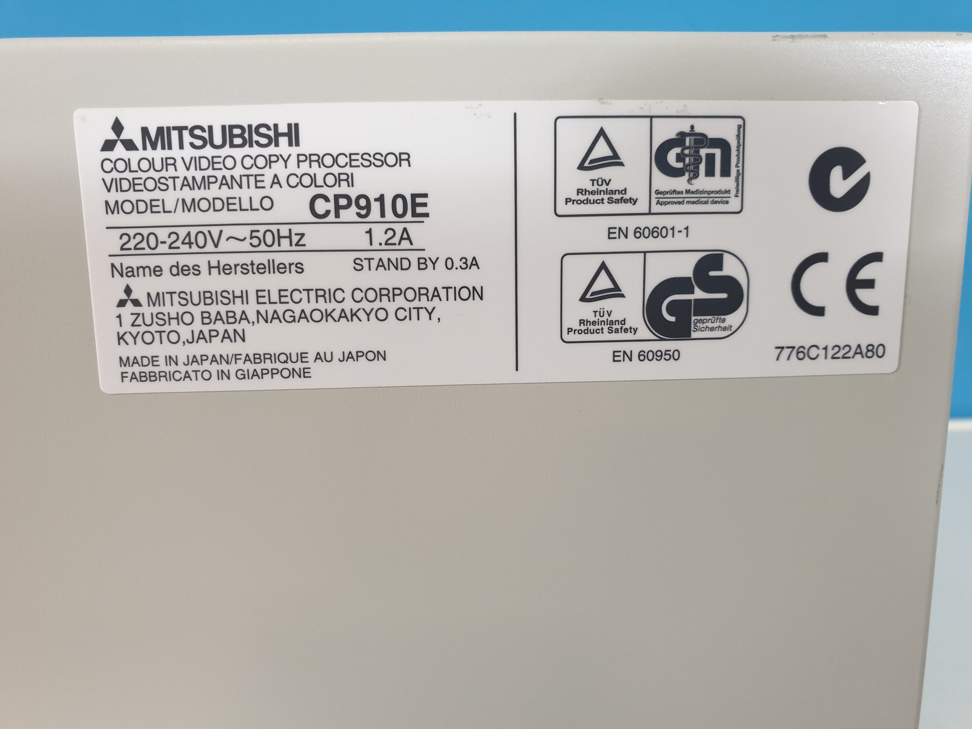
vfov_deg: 53.1
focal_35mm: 26
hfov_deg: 67.3
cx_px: 486
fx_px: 730
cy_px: 364
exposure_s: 1/33
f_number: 2.4
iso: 320
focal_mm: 4.3
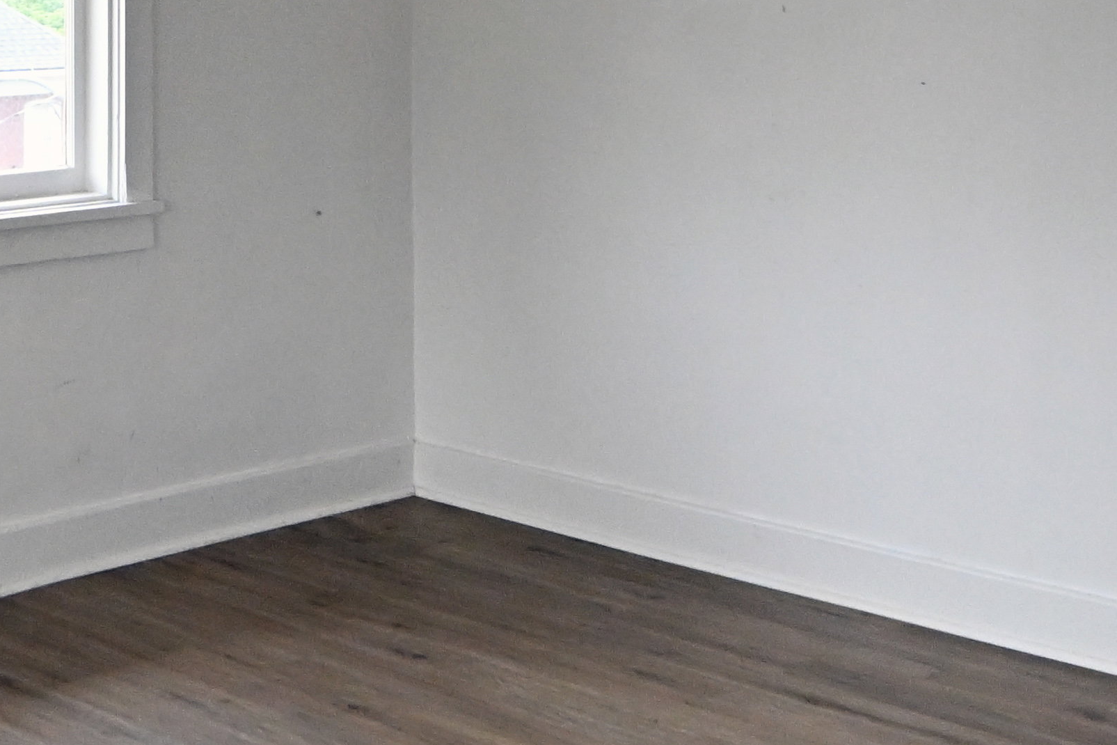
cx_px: -30
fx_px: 2234
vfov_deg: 18.2
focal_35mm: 72
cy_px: -81
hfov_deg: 26.4
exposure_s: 1/3200
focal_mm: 14
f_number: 2.8
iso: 2500
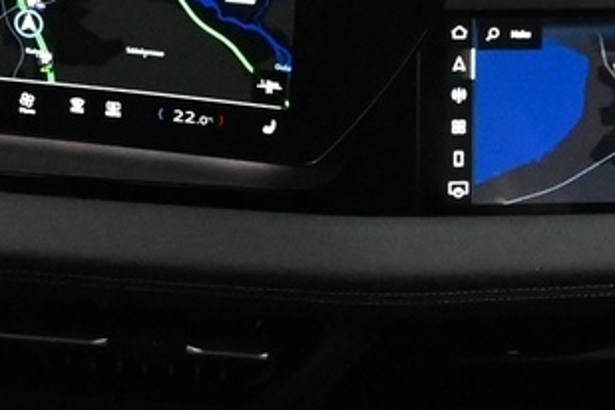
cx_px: -6
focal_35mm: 126
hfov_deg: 15.9
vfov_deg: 10.9
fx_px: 2152
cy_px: 102
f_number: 3.5
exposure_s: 1/60
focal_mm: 16
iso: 8000
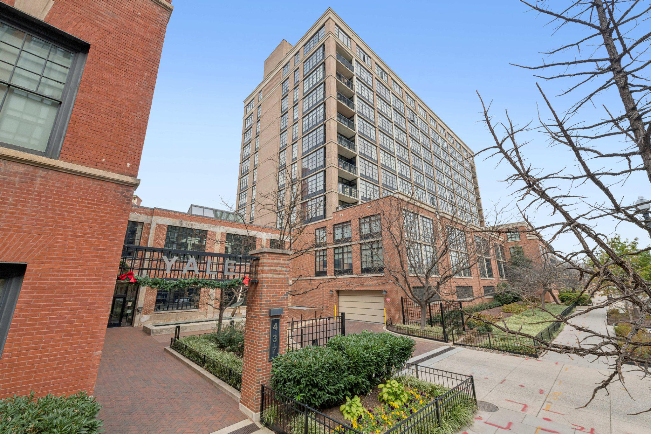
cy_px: 217
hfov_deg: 104.3
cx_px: 326
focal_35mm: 14
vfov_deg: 81.2
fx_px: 253
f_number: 9
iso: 250
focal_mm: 14
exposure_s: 1/250
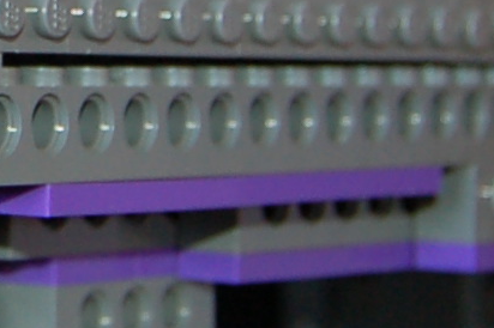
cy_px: -291
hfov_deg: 8.4
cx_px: -255
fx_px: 3304
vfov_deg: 5.6
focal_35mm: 241
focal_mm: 22
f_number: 3.8
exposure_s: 1/60
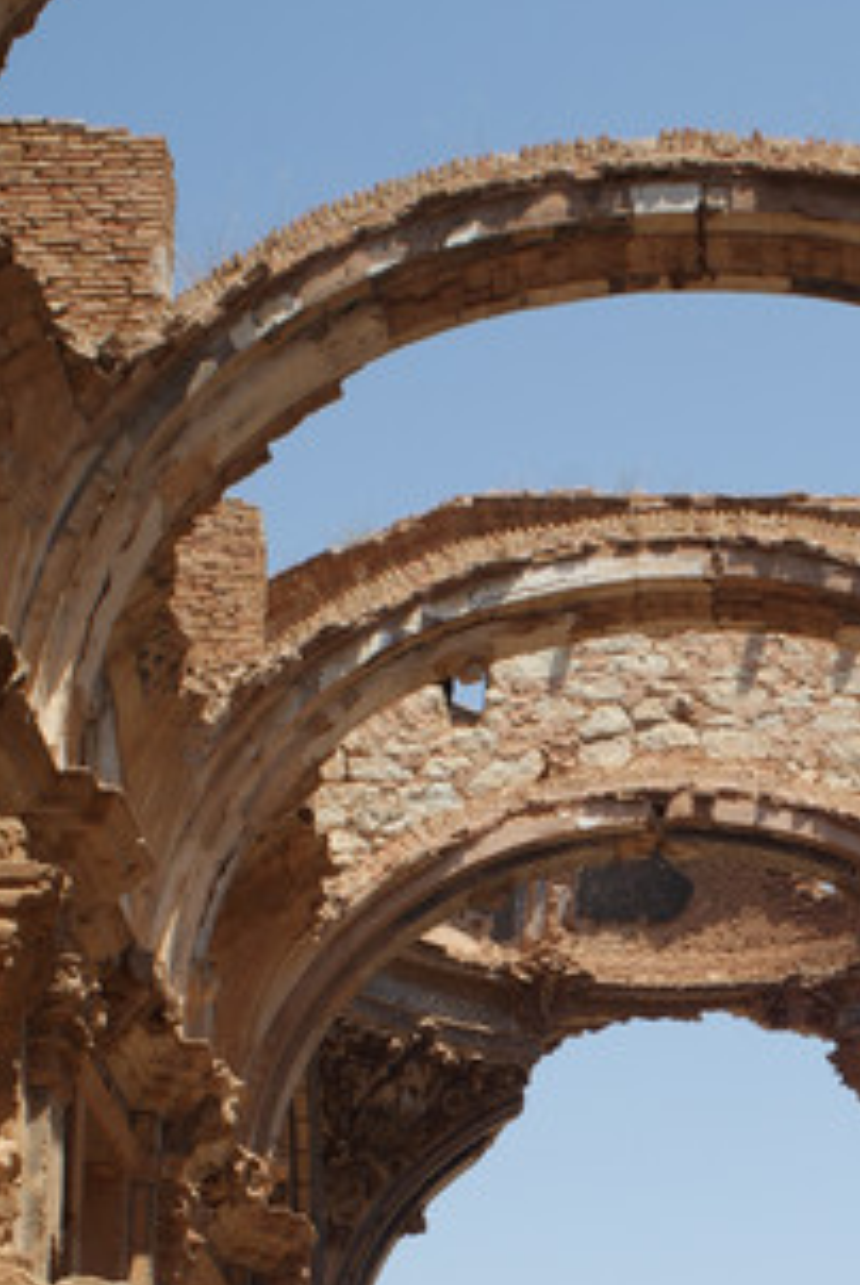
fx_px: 3182
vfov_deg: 22.1
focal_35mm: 89
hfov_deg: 15.2
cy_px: 1234
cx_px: 788
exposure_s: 1/125
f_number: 10
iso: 100
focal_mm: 28
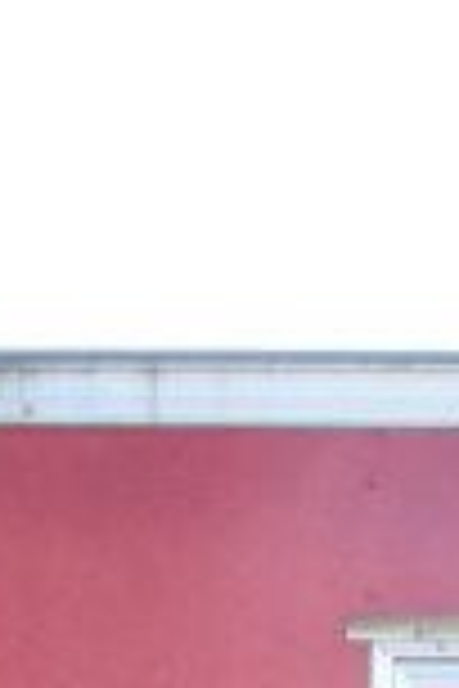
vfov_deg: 8.6
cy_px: 1702
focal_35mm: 215
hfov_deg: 6.3
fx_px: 4112
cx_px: 806
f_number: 25
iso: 2500
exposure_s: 1/160
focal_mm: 24
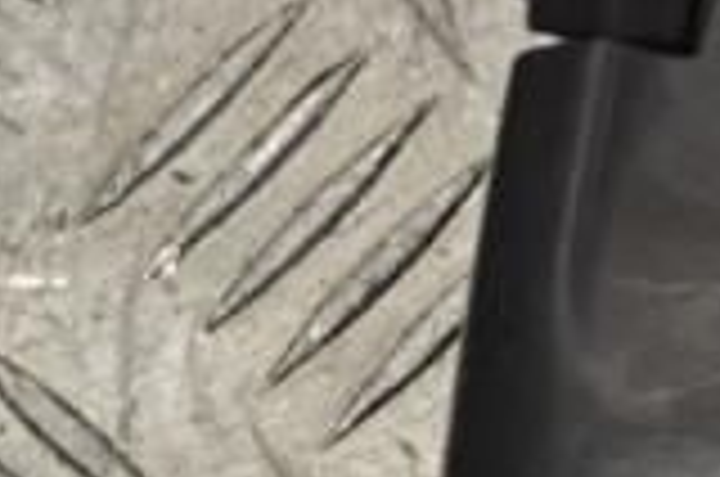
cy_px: 99
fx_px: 6185
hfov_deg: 6.5
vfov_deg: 4.4
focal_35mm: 310
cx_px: 1314
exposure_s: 1/80
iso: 400
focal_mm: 55
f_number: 5.6
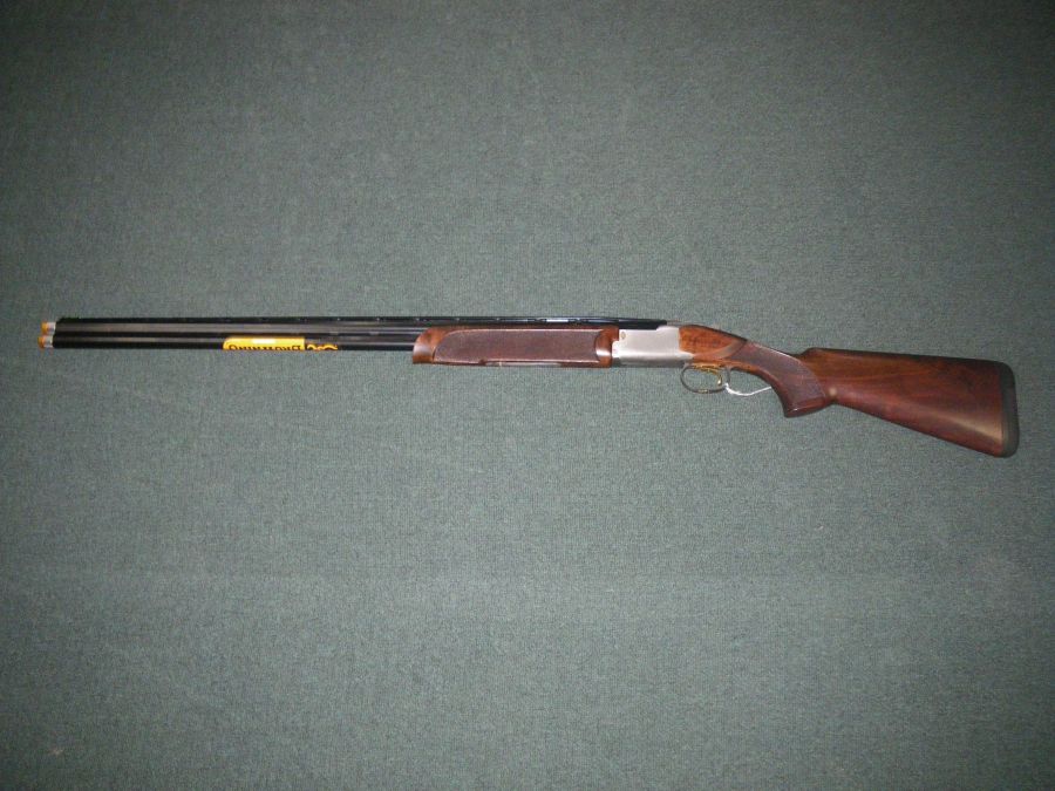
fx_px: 853
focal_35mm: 28
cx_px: 528
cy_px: 396
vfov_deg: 49.7
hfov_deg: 63.4
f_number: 3.5
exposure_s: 1/50
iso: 400
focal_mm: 5
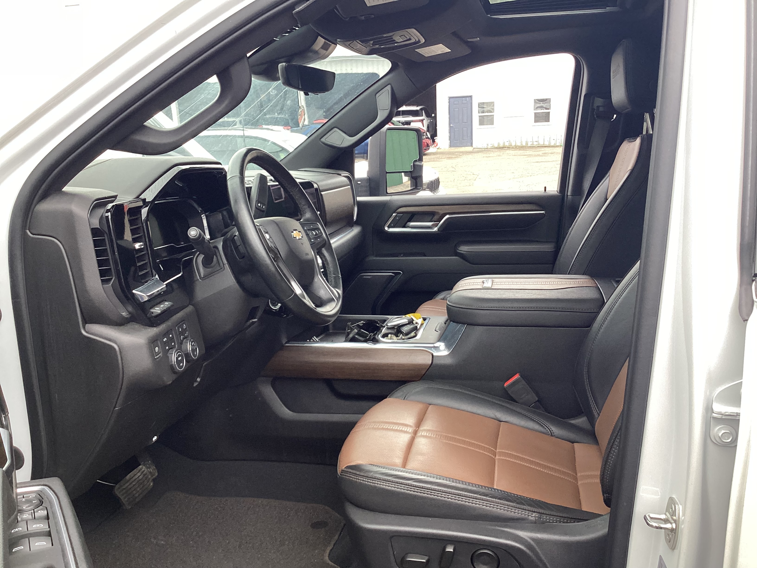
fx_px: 678
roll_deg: +2.9
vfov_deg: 45.4
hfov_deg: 58.4
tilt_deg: -16.3
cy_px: 284
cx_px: 378
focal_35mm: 31
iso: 50
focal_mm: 3.3
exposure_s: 1/120
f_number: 2.4
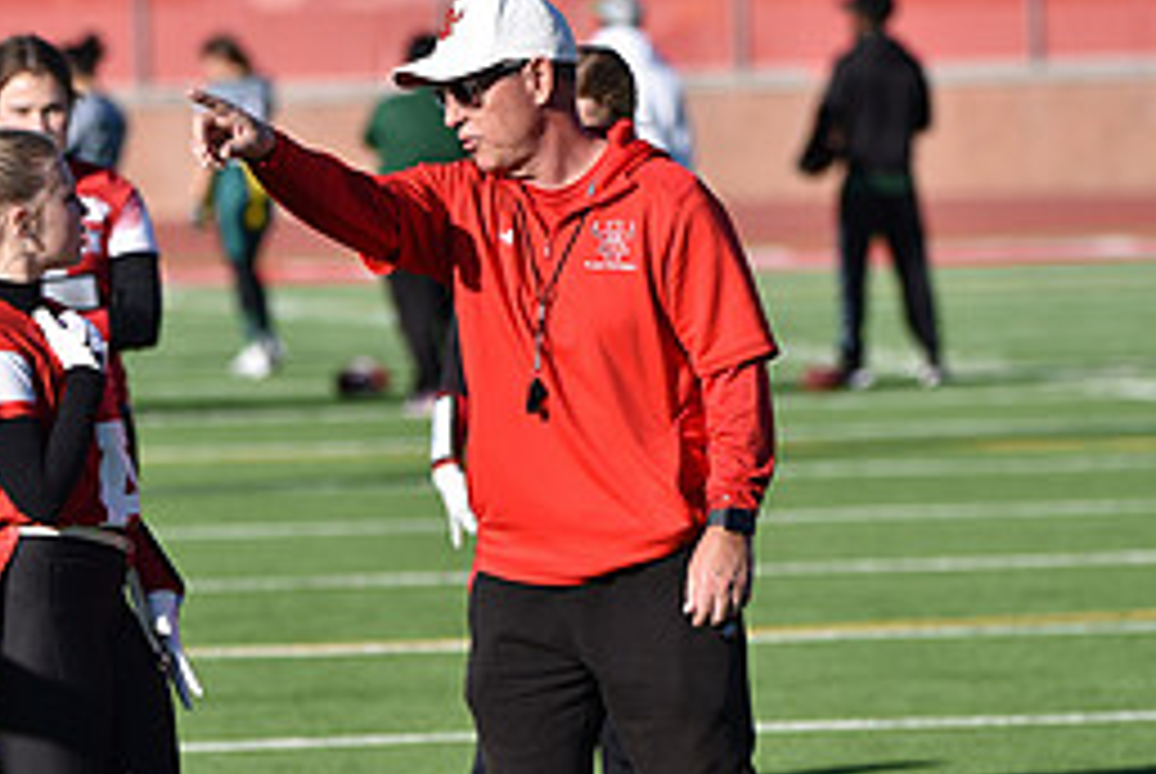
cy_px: 504
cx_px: 535
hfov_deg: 4.7
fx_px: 14048
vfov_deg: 3.2
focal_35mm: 437
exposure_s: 1/1000
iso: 160
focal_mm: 250
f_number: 5.6
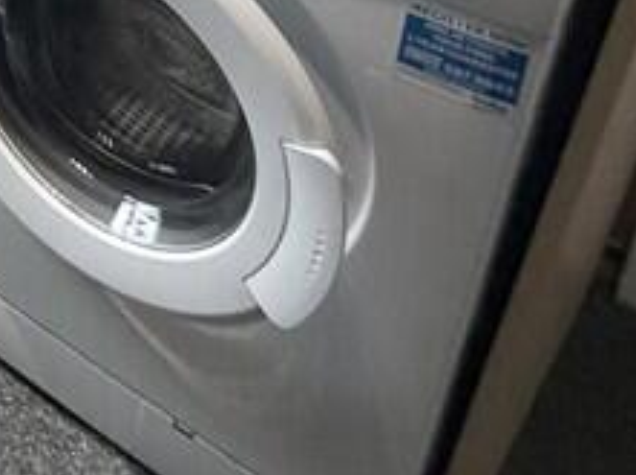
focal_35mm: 65
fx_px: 1192
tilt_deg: -17.5
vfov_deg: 17.2
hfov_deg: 20.1
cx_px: -547
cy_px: -443
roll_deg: -0.1
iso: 250
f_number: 2.2
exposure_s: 1/121
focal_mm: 2.22
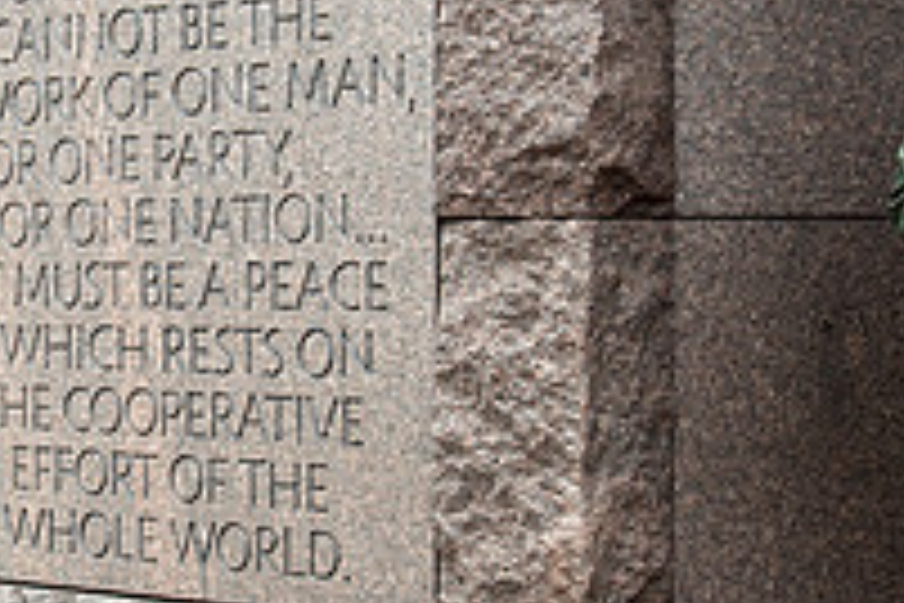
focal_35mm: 122
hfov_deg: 16.5
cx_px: 11
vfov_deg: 11.2
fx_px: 3063
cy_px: 314
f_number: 5.6
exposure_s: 1/250
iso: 220
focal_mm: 38
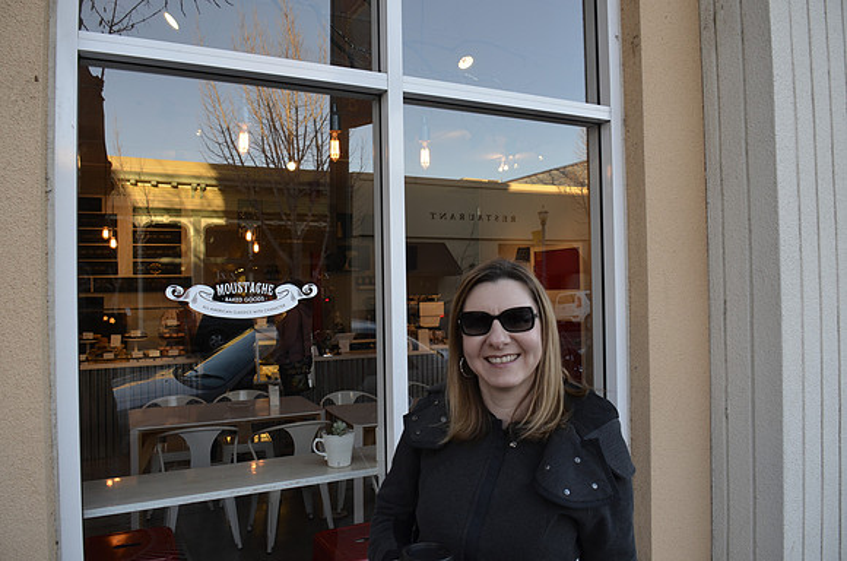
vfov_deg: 47.7
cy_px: 280
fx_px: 634
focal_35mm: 27
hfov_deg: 67.5
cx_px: 424
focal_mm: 18
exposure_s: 1/125
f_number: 5.6
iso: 400
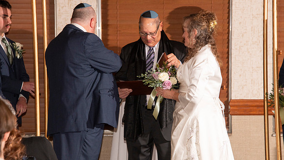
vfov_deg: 6.1
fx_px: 1507
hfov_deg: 10.8
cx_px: 142
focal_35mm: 200
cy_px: 82
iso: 1000
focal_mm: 190
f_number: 9
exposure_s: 1/160
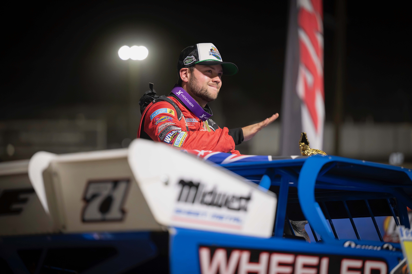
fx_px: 1774
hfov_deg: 13.2
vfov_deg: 8.9
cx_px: 206
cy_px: 137
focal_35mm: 155
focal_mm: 155
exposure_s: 1/640
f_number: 2.8
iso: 4500
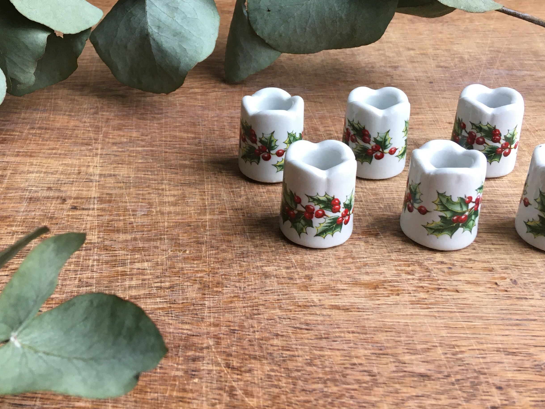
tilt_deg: -27.3
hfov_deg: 39.5
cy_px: 147
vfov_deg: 30.1
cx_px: 222
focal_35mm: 48
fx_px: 756
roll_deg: +1.0
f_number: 2.2
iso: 50
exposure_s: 1/33
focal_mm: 4.15
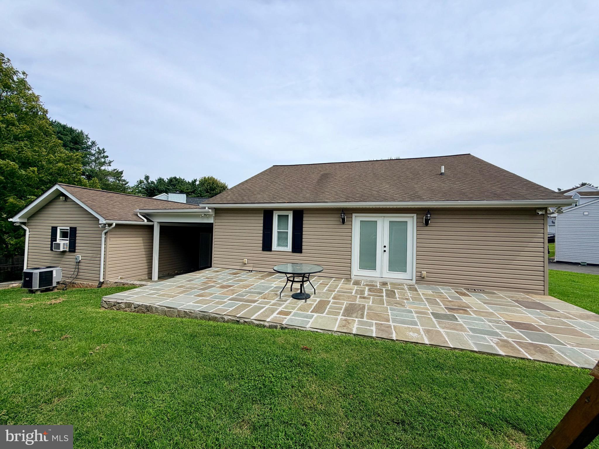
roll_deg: -1.9
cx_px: 300
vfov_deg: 85.7
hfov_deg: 102.1
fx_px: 242
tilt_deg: +2.5
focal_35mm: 14
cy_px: 224
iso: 20
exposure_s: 1/985
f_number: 2.2
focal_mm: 2.22
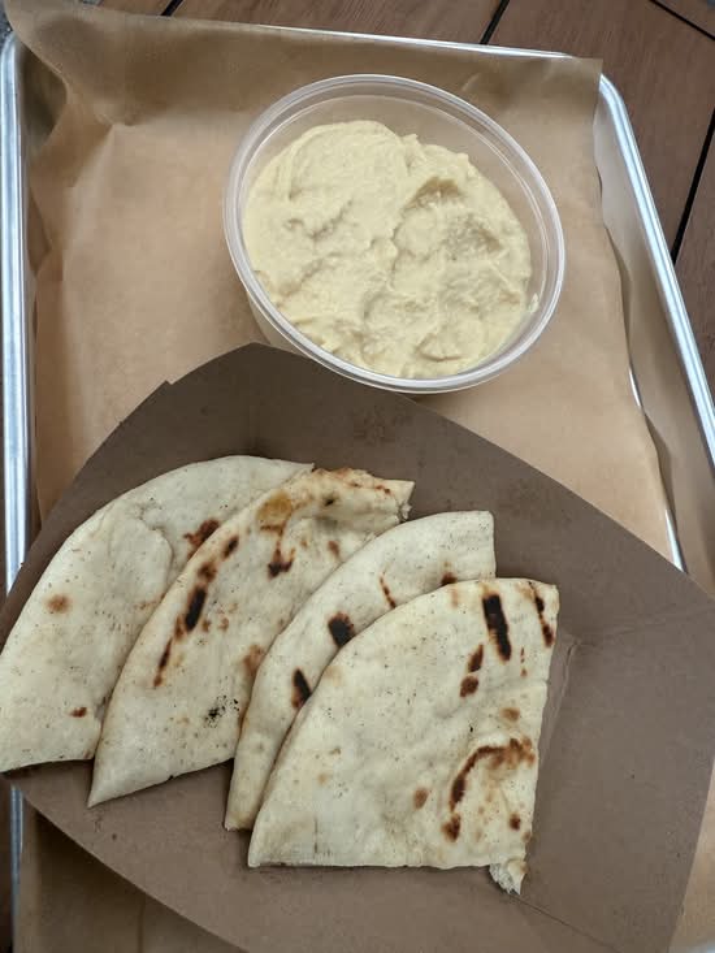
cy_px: 476
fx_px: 661
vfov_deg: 71.6
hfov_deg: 56.8
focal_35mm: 24
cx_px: 358
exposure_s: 1/99
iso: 125
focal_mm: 2.22
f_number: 2.2
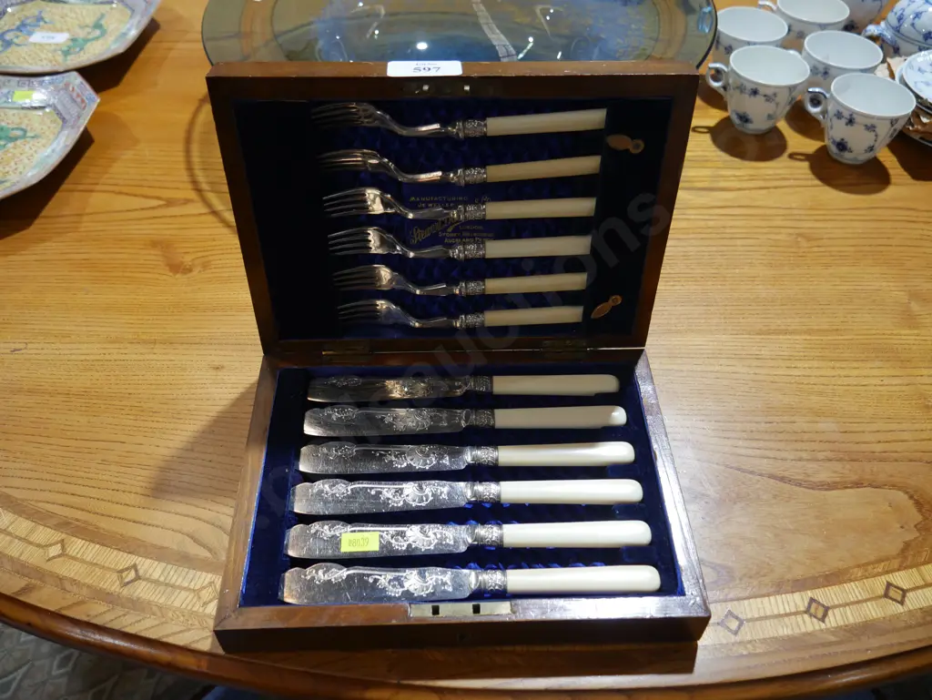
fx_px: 754
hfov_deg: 63.4
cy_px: 350
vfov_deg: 49.8
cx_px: 466
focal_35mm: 28
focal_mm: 14
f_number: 3.5
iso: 400
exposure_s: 1/60
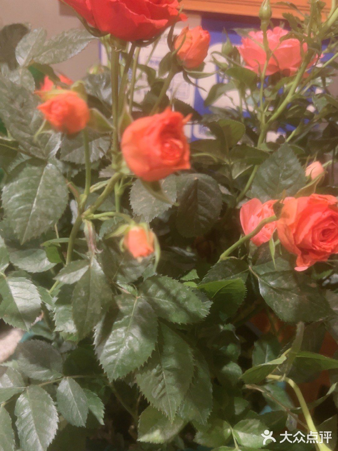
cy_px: 226
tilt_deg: -31.7
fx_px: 338
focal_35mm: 26
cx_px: 169
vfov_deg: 67.3
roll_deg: -5.1
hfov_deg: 53.1
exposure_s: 1/50
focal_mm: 5.7
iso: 800
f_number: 1.5
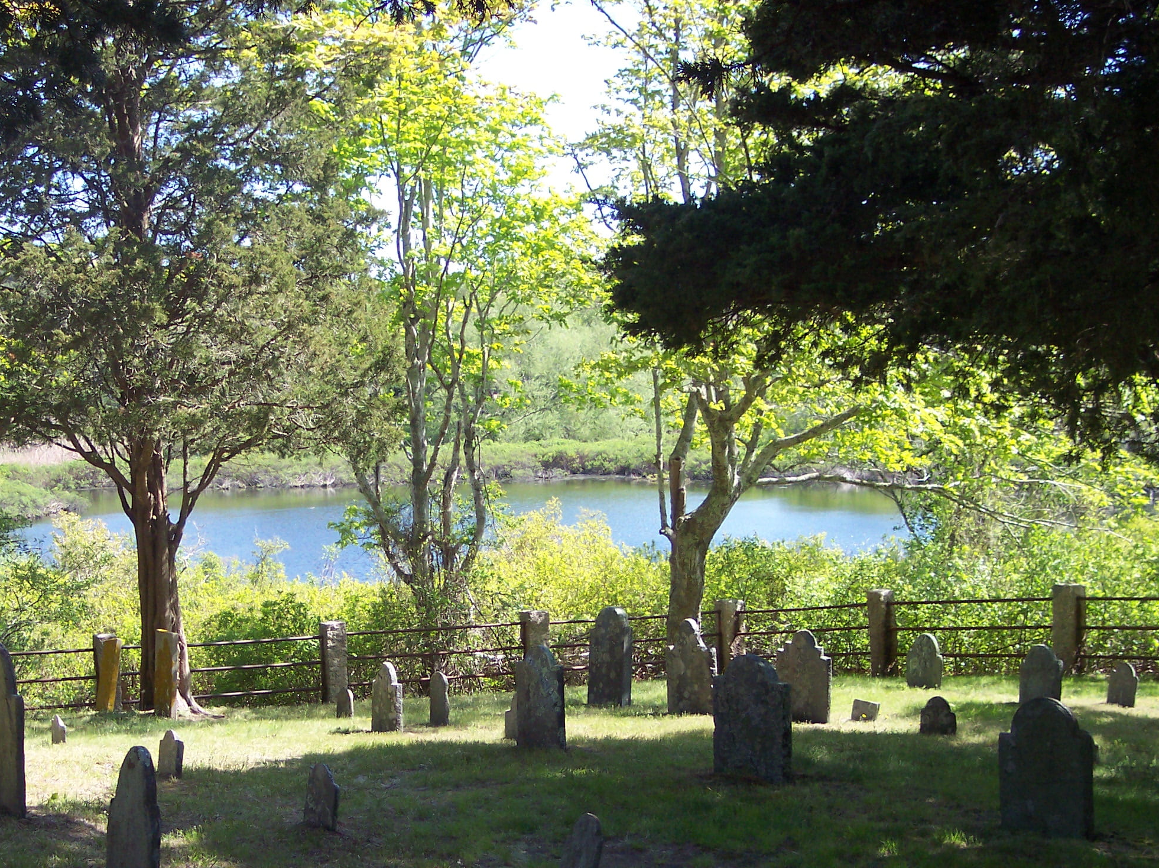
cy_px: 540
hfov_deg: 38.2
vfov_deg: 29.0
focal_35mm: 50
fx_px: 1673
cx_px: 543
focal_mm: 8
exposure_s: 1/500
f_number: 2.8
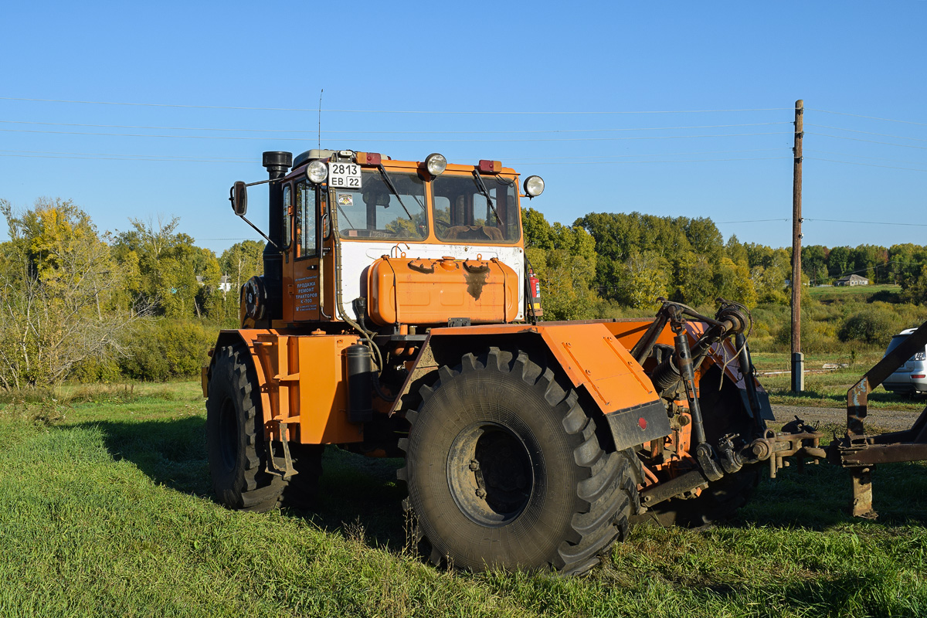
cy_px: 309
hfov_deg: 47.9
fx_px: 1043
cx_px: 464
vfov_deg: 33.0
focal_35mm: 40
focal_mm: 27
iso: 200
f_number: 9
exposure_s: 1/320
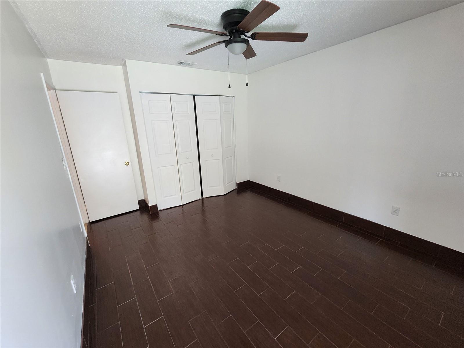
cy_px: 174
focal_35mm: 13
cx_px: 232
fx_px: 174
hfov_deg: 106.2
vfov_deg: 89.9
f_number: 2.2
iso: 400
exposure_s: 1/60
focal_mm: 2.2
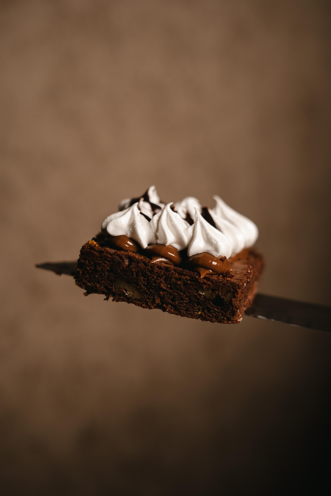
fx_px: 690
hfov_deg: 27.0
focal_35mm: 50
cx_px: 166
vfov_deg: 39.6
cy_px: 248
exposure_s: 1/200
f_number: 2.5
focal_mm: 50
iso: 125
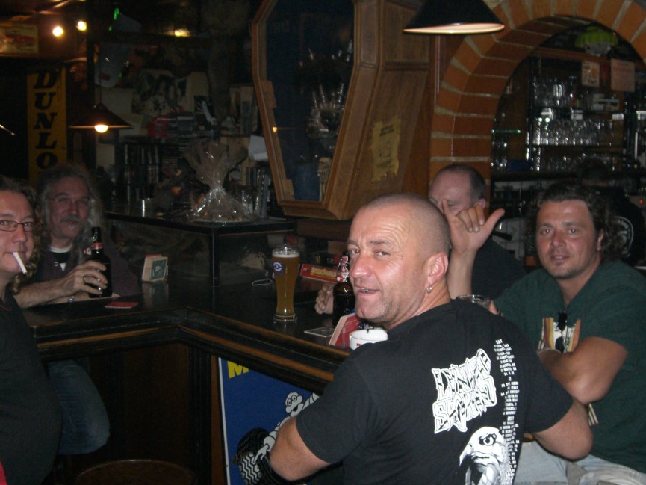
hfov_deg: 42.0
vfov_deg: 32.2
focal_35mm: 45
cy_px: 267
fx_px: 840
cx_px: 290
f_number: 2.8
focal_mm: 7.9
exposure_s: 1/60
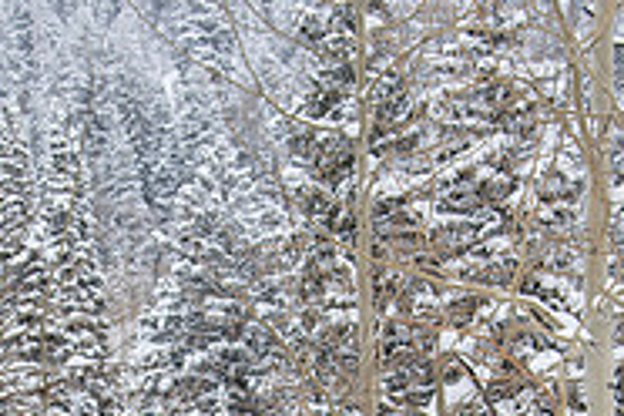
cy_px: 569
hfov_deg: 15.0
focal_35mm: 136
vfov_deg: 9.9
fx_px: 2357
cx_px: 151
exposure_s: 1/1000
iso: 200
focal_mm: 38
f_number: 5
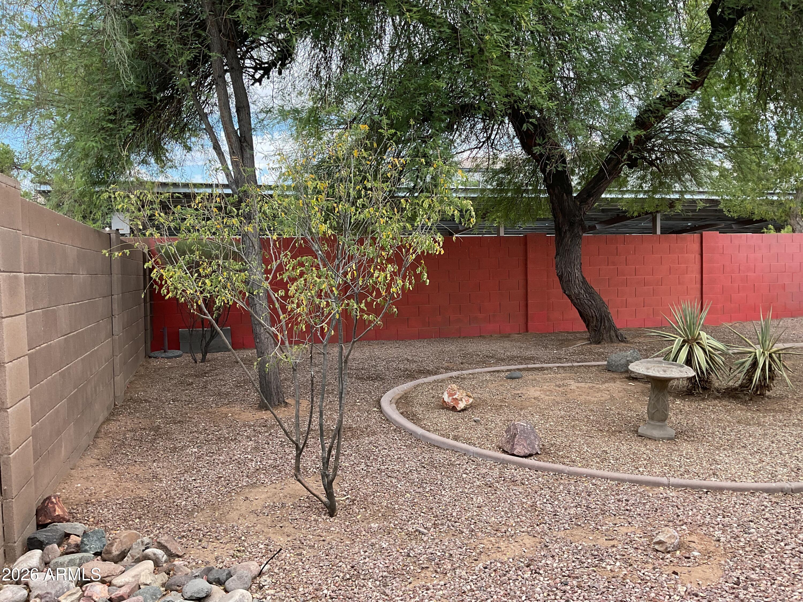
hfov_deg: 61.7
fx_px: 673
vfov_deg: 48.2
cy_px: 301
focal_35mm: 29
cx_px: 402
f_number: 1.8
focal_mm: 3
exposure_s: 1/318
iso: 16
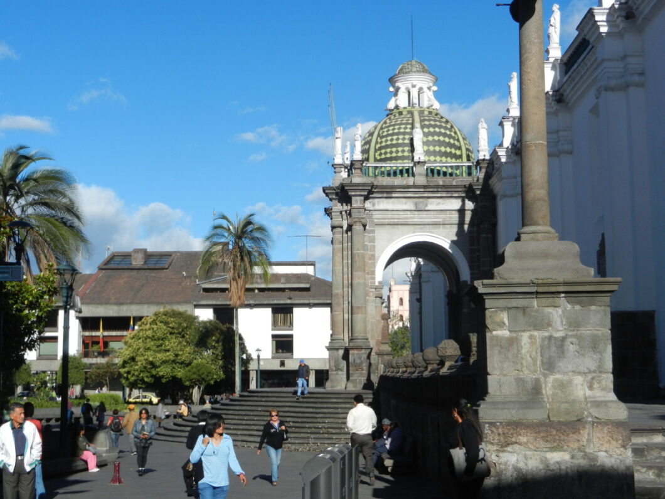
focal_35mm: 53
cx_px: 332
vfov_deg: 27.5
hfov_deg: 36.2
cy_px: 250
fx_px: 1018
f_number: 4.4
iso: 160
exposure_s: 1/1250
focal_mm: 9.4
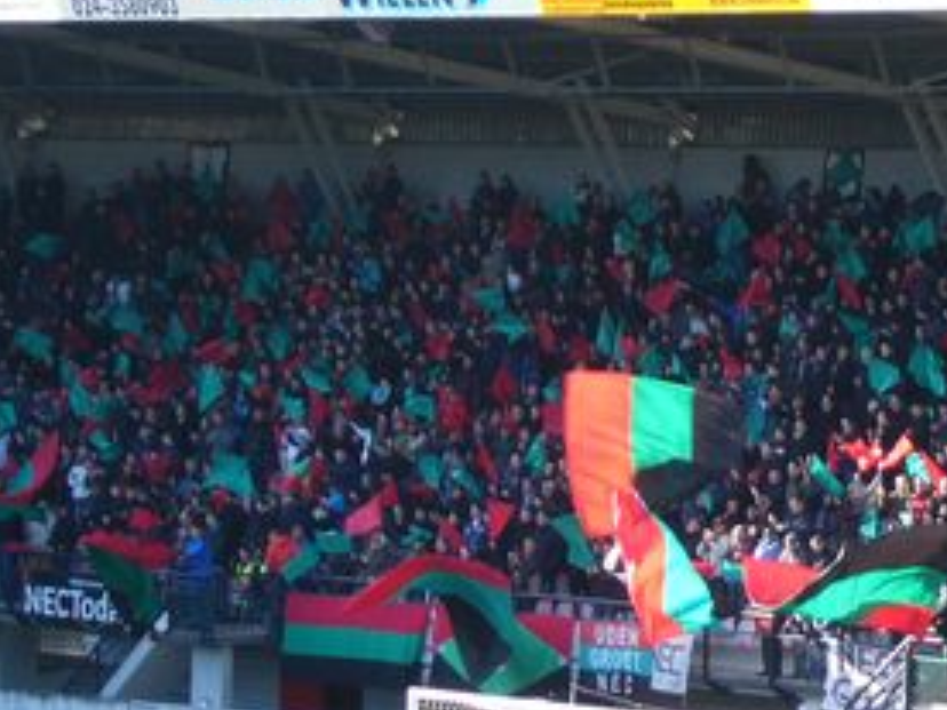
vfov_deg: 6.8
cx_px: 717
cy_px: 352
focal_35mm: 217
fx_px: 5937
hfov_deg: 9.1
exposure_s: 1/60
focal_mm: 17.4
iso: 100
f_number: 4.9
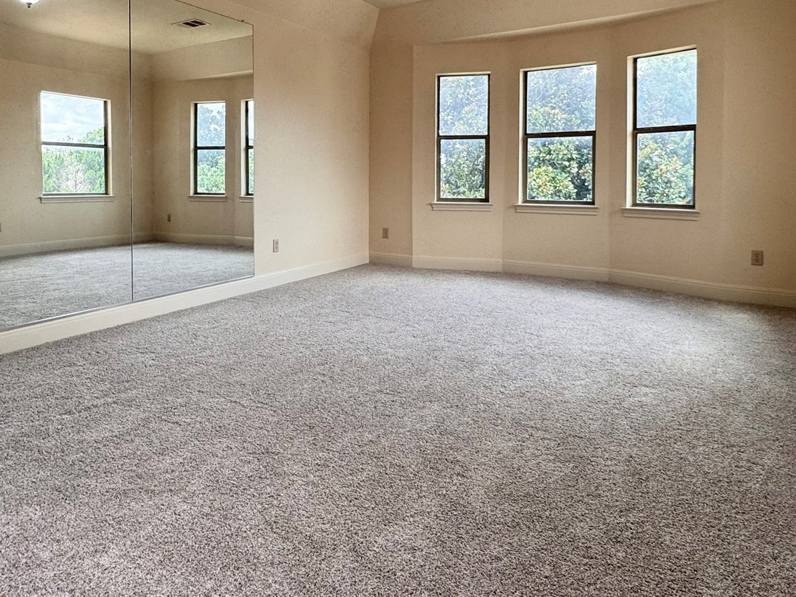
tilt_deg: -1.7
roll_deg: -0.5
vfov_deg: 55.3
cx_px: 355
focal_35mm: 24
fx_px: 552
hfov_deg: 71.4
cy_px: 188
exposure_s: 1/120
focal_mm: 2.22
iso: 125
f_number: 2.2
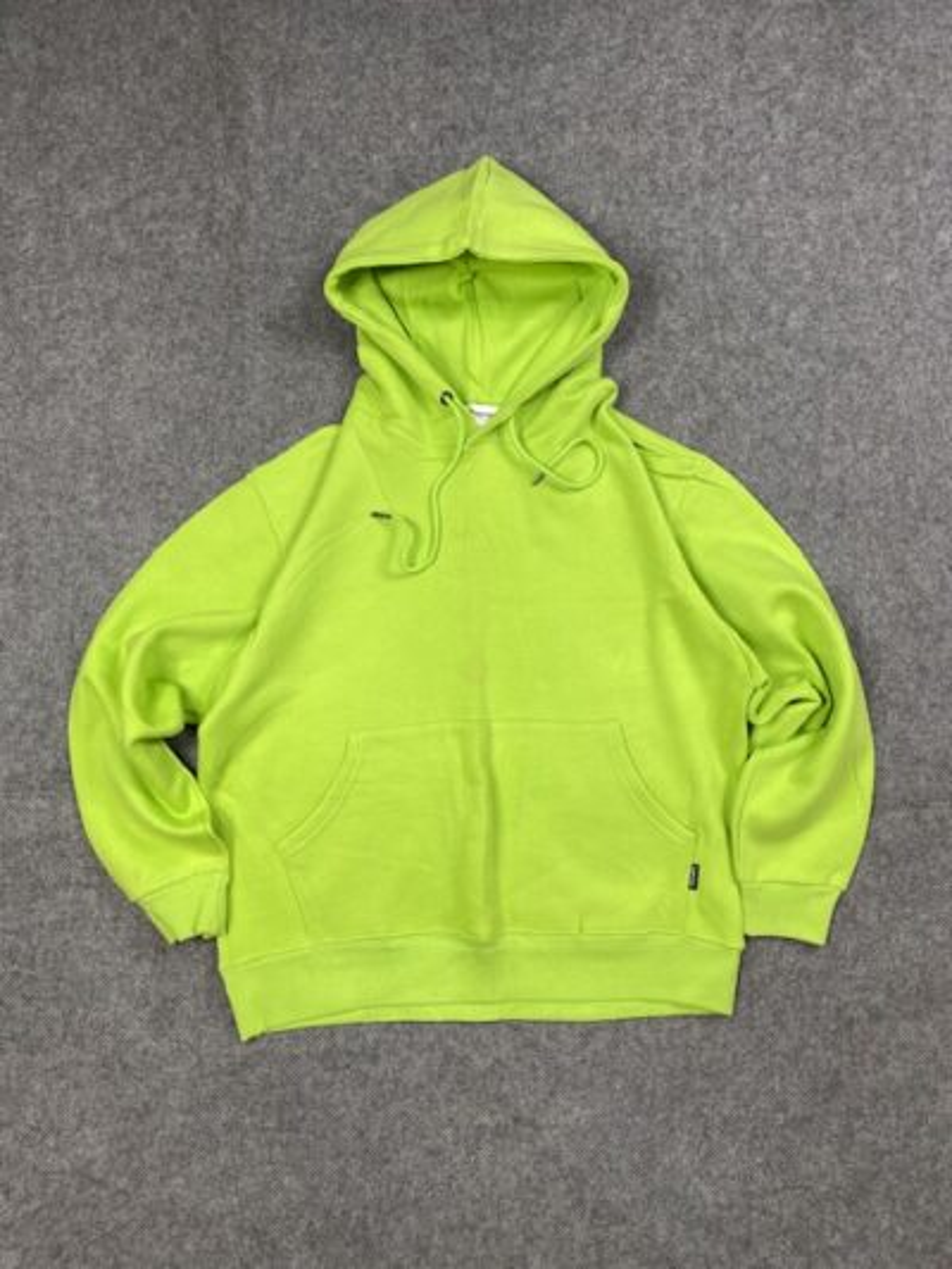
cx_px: 476
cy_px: 634
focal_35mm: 26
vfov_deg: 67.3
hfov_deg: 53.1
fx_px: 953
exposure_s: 1/100
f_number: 1.8
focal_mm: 4.25
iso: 64
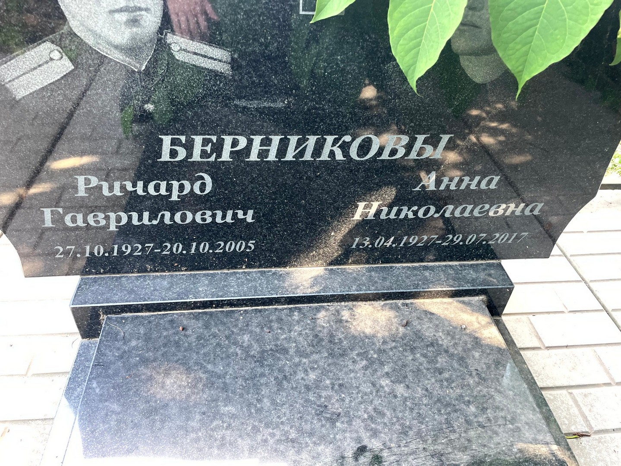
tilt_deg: -41.0
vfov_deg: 53.1
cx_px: 310
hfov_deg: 67.3
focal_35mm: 26
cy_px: 233
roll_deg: -0.1
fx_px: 467
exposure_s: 1/121
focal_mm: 4.2
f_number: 1.6
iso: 125
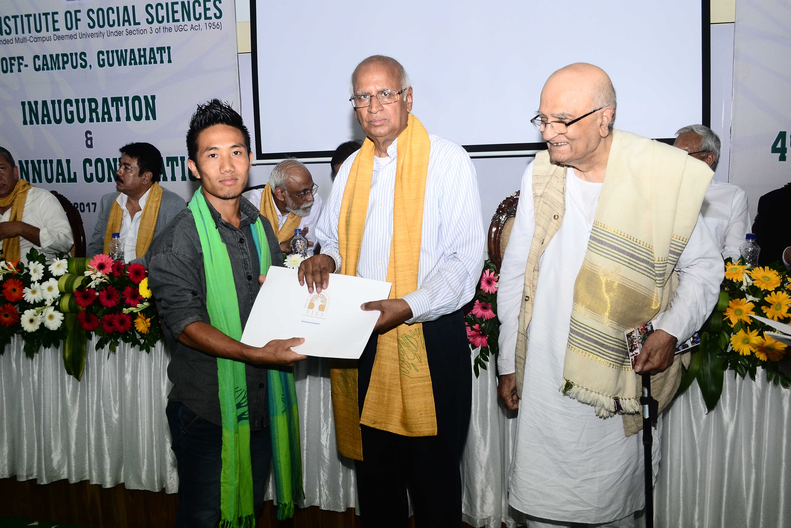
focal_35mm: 36
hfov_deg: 53.1
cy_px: 264
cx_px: 396
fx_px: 791
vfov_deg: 36.9
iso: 800
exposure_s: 1/125
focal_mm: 24
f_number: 5.6
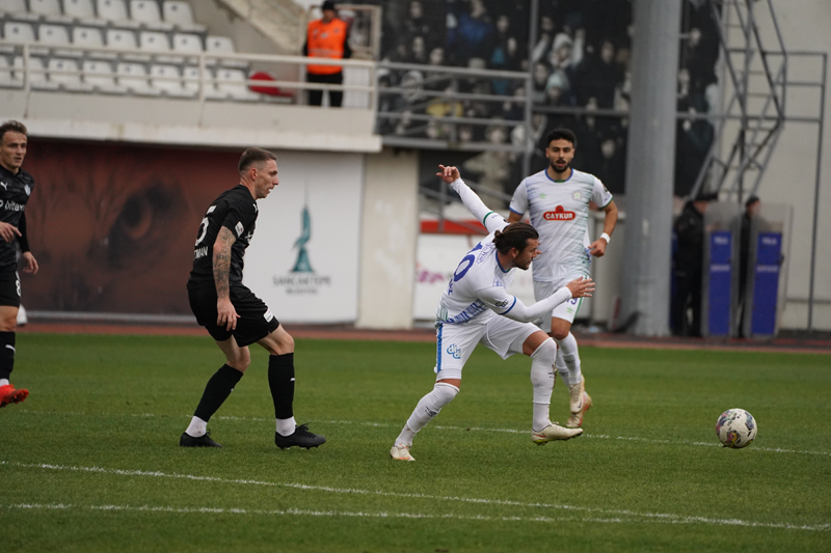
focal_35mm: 400
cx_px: 416
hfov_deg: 5.2
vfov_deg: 3.4
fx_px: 9231
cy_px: 276
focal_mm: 400
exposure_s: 1/2000
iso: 4000
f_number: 5.6
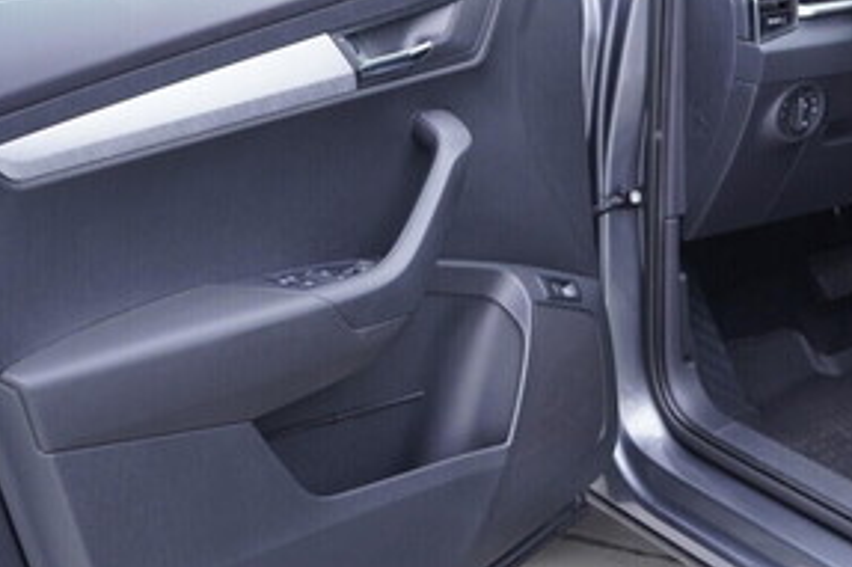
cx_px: 698
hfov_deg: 28.5
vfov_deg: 19.5
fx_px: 1632
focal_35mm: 69
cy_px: 96
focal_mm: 24
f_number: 2.8
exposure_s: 1/40
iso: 200
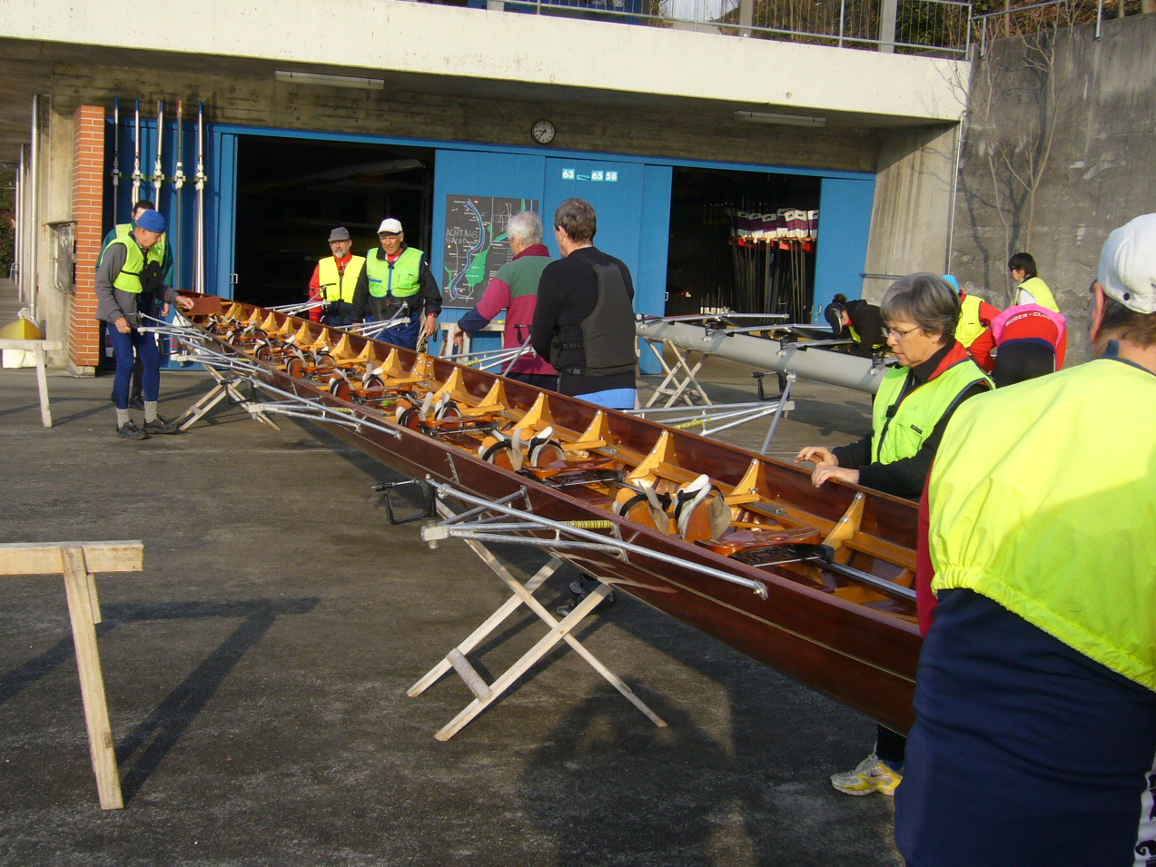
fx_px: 1470
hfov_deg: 42.9
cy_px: 424
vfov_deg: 32.9
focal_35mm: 44
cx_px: 539
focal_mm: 5.8
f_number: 5.6
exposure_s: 1/250
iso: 80
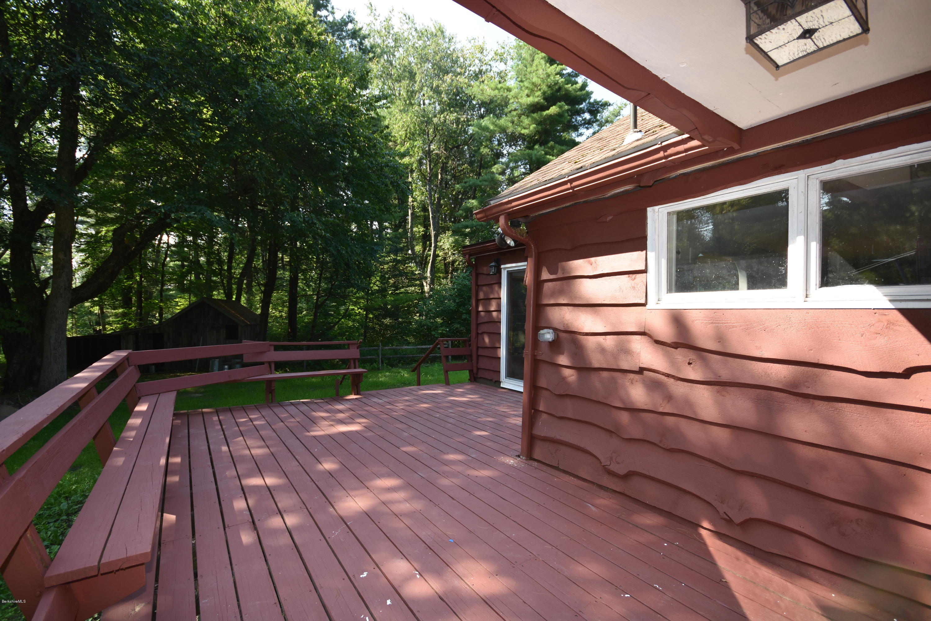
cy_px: 310
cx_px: 466
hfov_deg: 100.4
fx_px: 388
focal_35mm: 15
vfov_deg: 77.3
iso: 160
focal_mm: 10
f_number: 5.6
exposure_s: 1/125
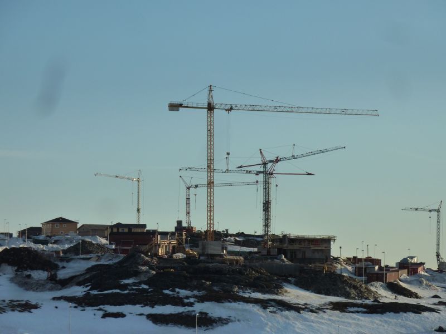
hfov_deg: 13.4
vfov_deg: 10.1
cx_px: 223
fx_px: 1894
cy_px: 167
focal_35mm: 147
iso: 125
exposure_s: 1/500
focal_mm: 24.1
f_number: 5.6
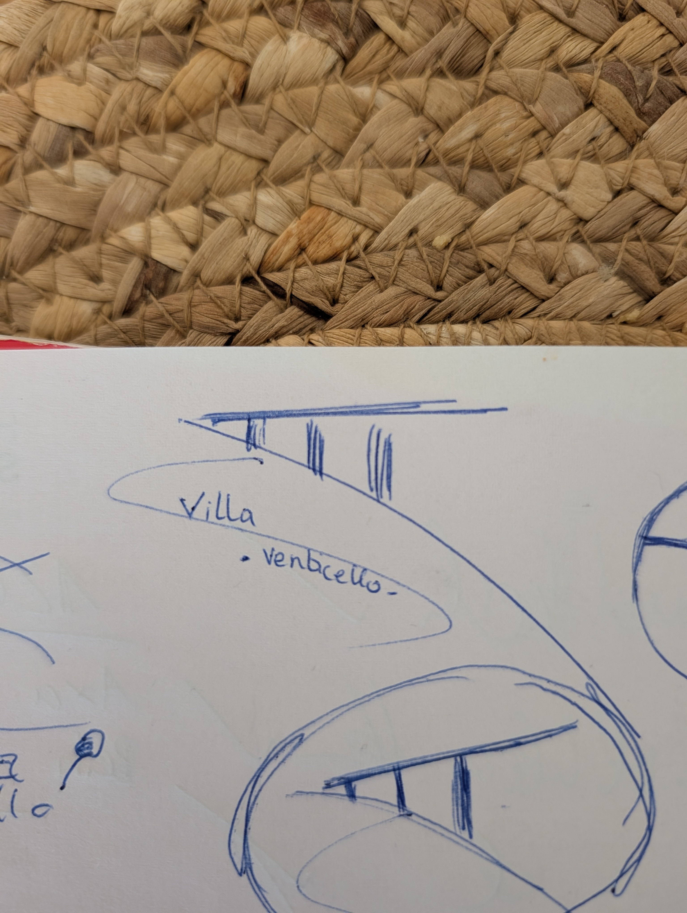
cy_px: 456
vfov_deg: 71.5
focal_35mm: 24
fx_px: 633
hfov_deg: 56.9
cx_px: 344
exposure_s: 1/100
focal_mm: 6.9
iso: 275
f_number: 1.68
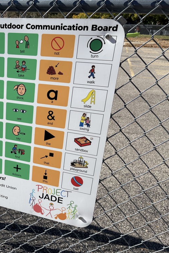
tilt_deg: -21.8
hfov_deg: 33.2
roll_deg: -1.2
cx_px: 3
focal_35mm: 37
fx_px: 260
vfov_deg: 51.9
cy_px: 125
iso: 50
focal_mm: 5.96
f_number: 1.6
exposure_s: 1/3125
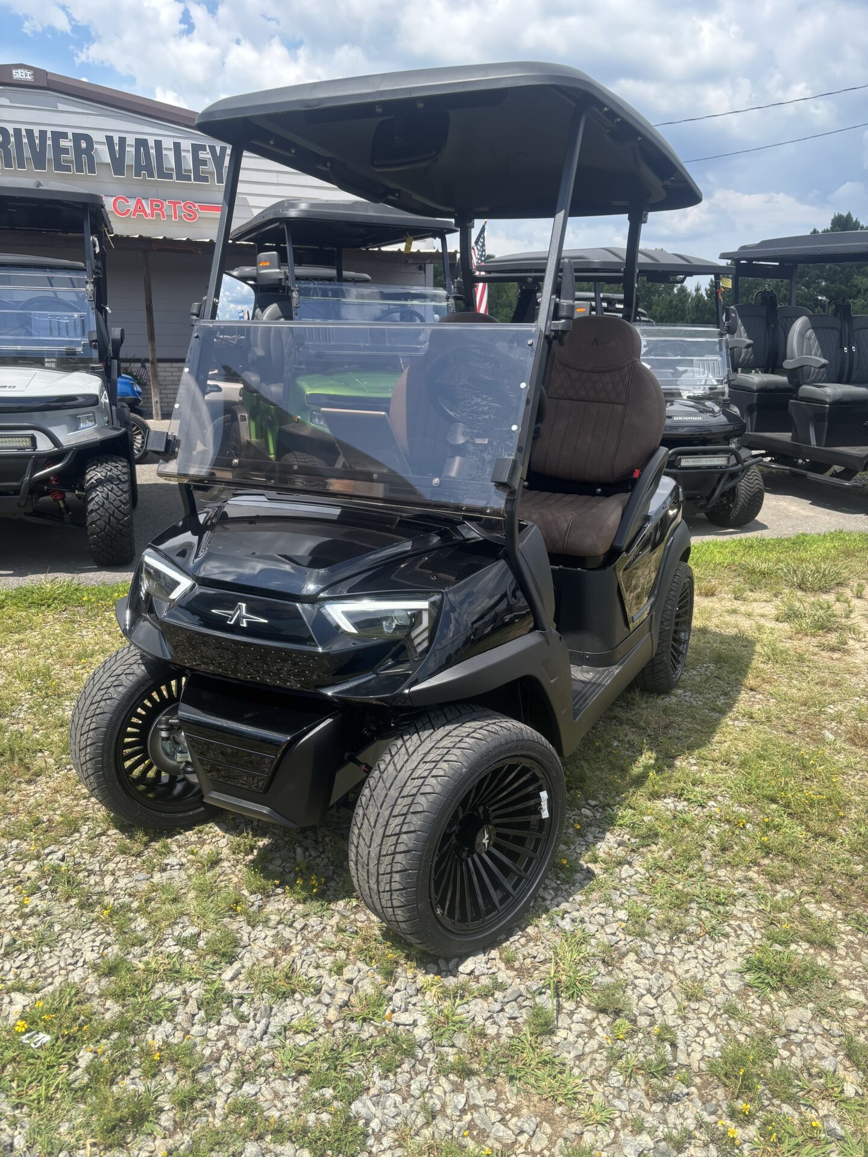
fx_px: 869
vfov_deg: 67.3
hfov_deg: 53.1
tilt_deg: -15.2
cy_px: 578
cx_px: 434
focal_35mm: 26
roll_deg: -0.7
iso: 50
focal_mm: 5.96
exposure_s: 1/1984
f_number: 1.6
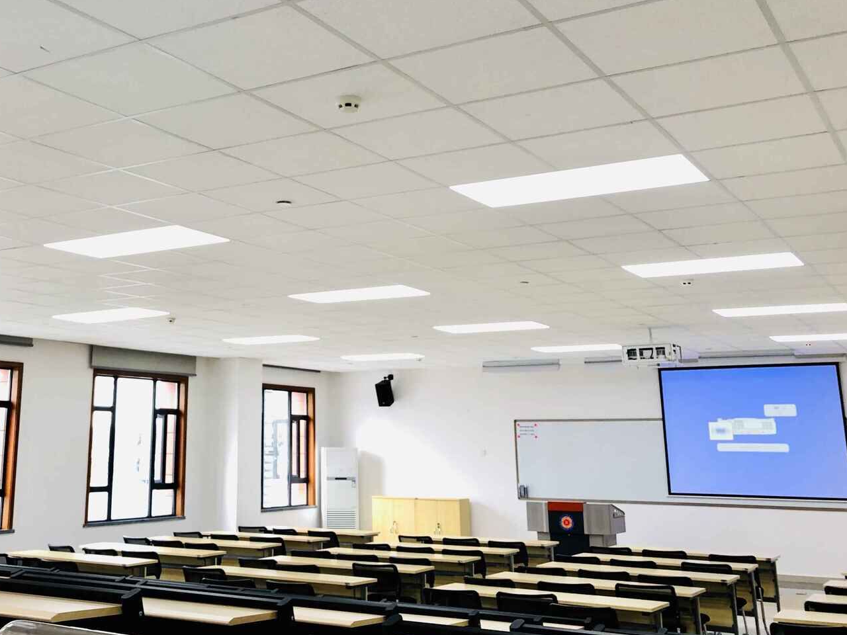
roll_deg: +1.0
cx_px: 266
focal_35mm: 42
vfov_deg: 33.7
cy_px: 166
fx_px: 1028
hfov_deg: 44.0
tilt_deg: +15.0
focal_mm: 4
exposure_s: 1/50
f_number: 1.8
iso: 32
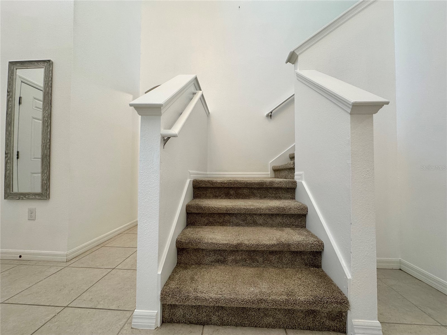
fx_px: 181
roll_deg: -0.2
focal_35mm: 14
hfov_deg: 102.1
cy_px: 168
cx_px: 224
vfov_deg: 85.7
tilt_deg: +1.6
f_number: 2.2
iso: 125
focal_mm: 2.22
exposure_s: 1/120
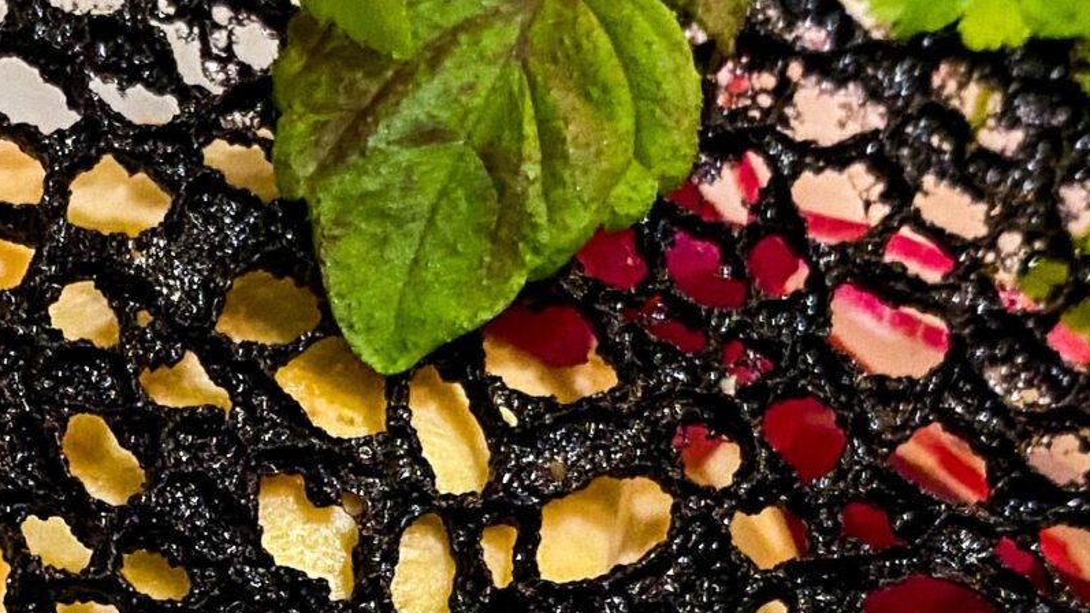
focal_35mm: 91
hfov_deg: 23.1
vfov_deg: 12.9
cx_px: 234
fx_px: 2630
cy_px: 788
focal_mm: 4.25
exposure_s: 1/25
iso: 500
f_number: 1.8
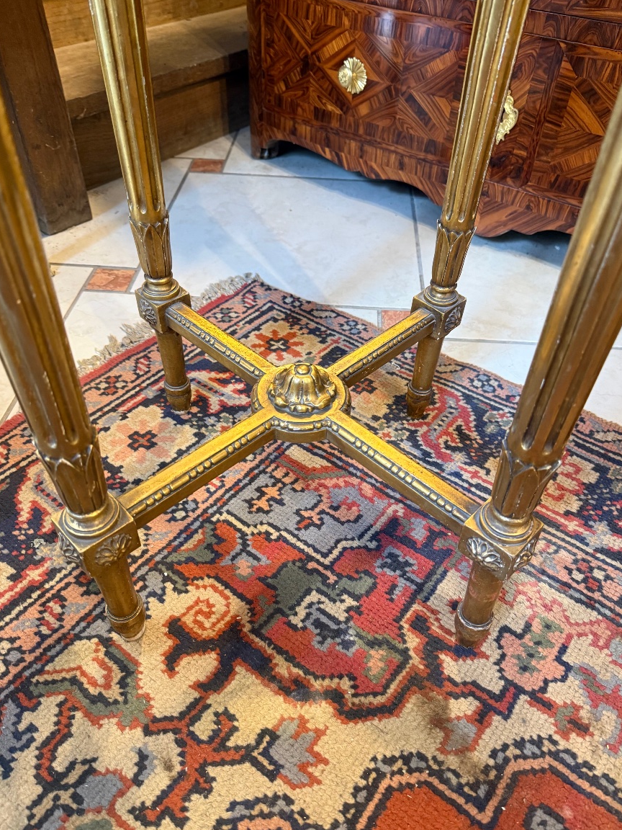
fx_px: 599
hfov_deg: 54.9
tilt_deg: -44.4
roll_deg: -1.6
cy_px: 419
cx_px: 308
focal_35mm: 25
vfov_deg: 69.4
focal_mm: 6.76
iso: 320
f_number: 1.78
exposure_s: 1/50
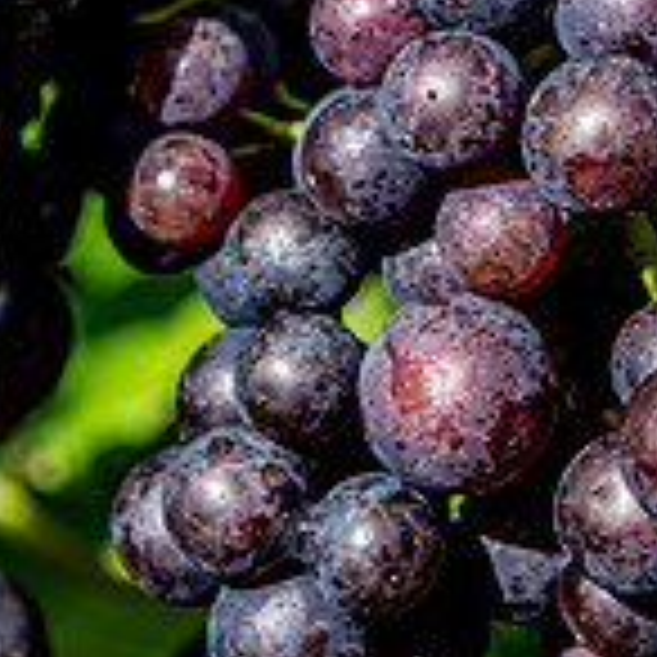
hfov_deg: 10.9
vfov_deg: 10.8
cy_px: -9
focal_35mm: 160
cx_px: 600
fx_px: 3436
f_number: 5.6
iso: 90
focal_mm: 38
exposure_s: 1/500
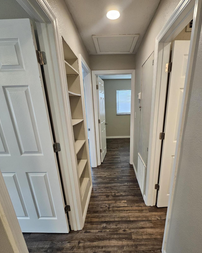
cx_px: 116
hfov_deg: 79.9
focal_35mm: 16
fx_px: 120
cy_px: 149
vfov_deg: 92.2
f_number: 2.2
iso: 200
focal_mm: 2.2
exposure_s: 1/60
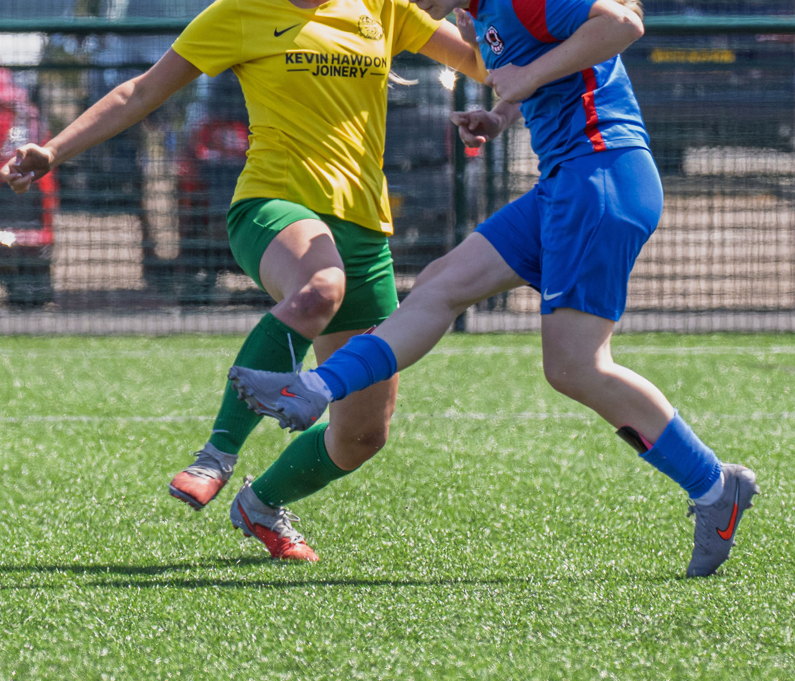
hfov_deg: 2.5
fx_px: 18046
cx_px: 278
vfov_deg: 2.2
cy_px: 58
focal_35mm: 746
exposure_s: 1/1000
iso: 560
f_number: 5
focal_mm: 250
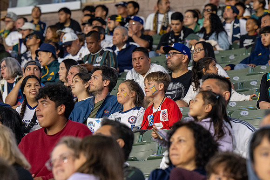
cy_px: 93
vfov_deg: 6.8
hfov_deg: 10.2
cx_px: 137
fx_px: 1515
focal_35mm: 202
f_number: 4
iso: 1600
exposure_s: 1/200
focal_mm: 120
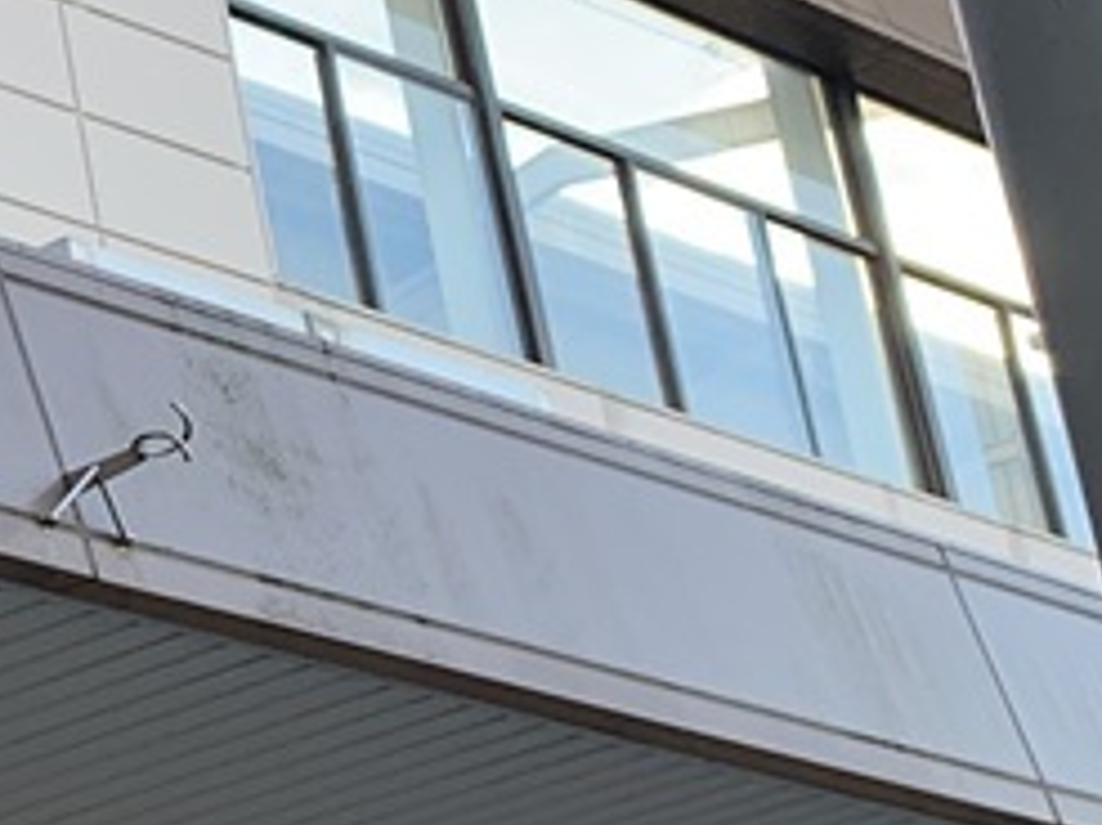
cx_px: -1162
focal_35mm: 128
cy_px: 464
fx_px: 4071
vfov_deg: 11.6
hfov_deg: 13.1
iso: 25
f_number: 1.8
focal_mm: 4.25
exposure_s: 1/165
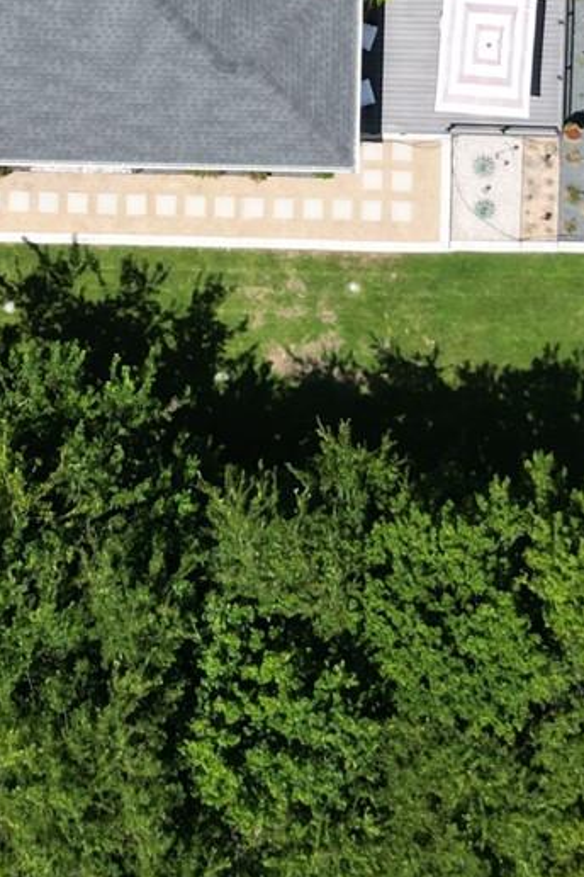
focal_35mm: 99
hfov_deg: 13.8
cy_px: -71
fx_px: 2409
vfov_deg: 19.8
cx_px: 258
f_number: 1.7
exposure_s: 1/4000
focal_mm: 6.72
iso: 160
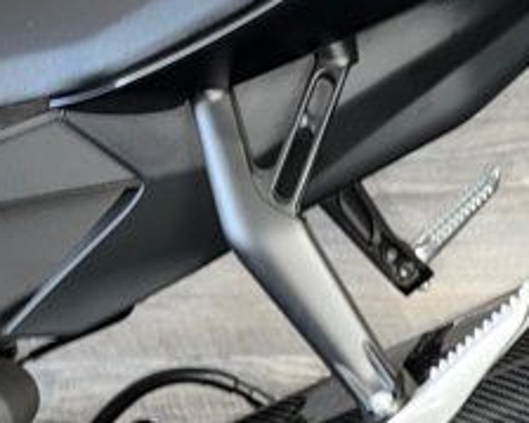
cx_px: 137
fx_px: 1675
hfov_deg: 17.9
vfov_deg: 14.3
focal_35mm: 107
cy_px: 333
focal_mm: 6.76
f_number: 1.78
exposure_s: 1/16
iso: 80
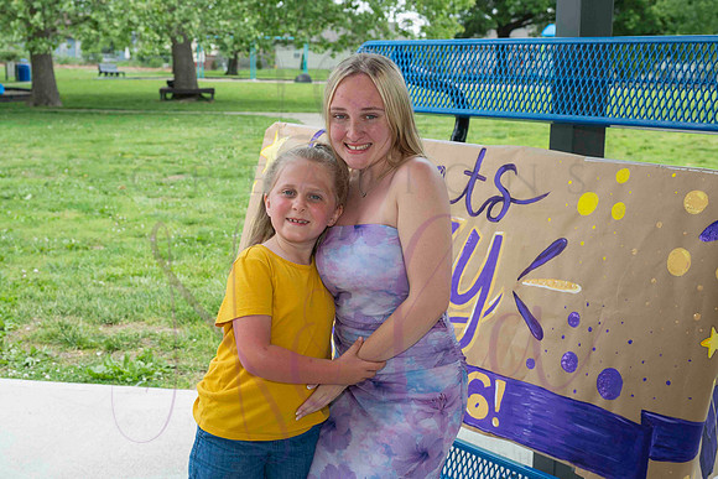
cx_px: 363
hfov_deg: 41.1
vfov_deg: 28.1
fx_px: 957
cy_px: 230
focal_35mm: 48
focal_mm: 46
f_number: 7.1
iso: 400
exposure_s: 1/500
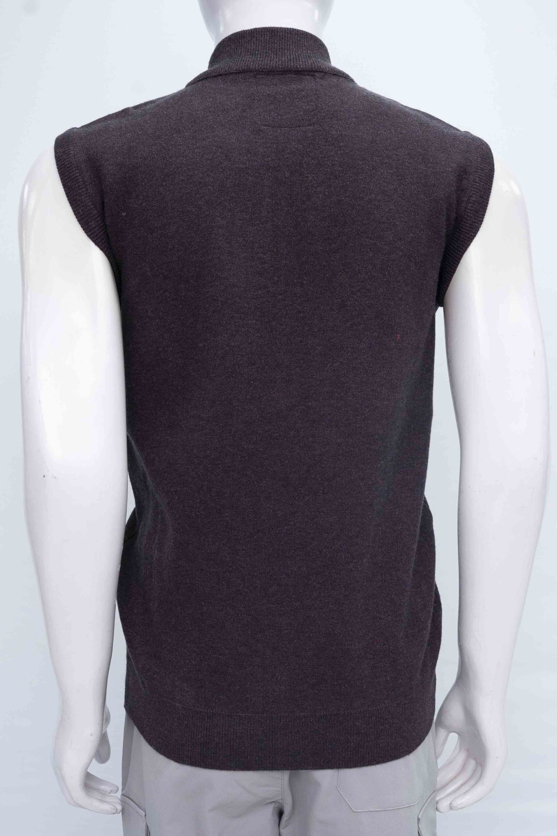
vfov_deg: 38.2
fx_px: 1207
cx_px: 278
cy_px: 418
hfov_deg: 26.0
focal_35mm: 52
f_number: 6.3
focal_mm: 35
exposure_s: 1/125
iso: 1000
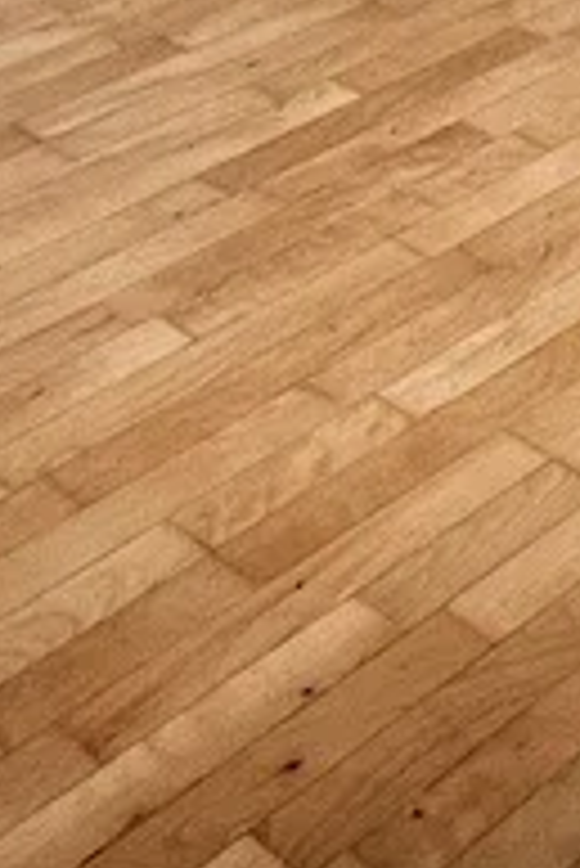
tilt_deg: -16.6
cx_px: 292
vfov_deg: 21.4
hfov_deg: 16.3
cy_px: -328
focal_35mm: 84
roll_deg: +0.2
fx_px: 2026
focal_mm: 1.57
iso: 160
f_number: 1.8
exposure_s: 1/99
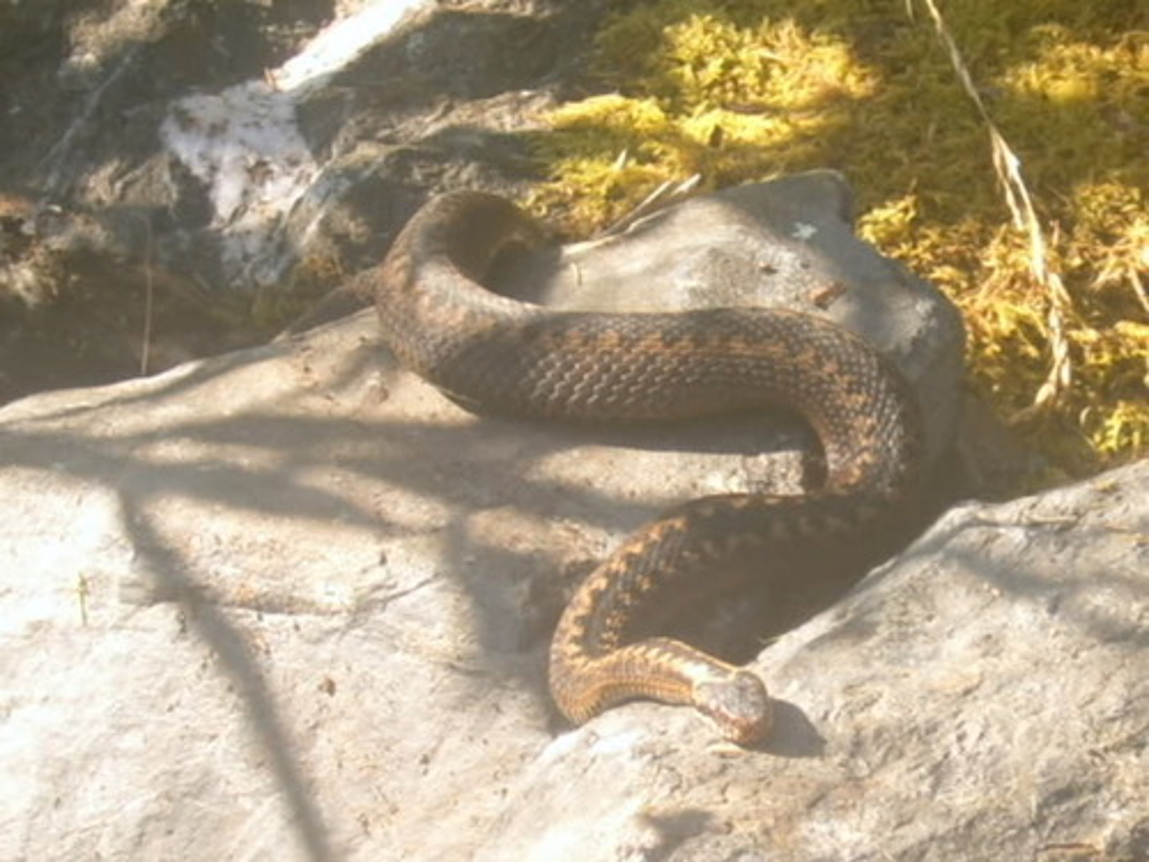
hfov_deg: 23.0
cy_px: 431
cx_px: 574
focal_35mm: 85
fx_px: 2821
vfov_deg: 17.4
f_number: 4.2
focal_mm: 14.1
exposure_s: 1/125
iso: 50
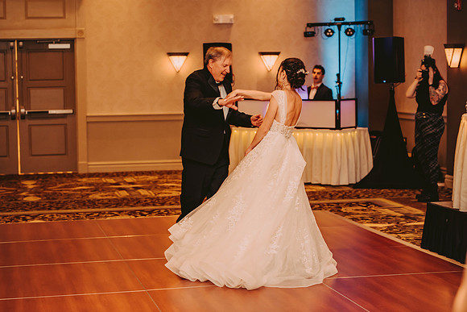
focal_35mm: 80
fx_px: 1038
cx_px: 234
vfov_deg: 17.1
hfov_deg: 25.4
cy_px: 156
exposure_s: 1/60
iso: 800
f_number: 2.8
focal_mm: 80
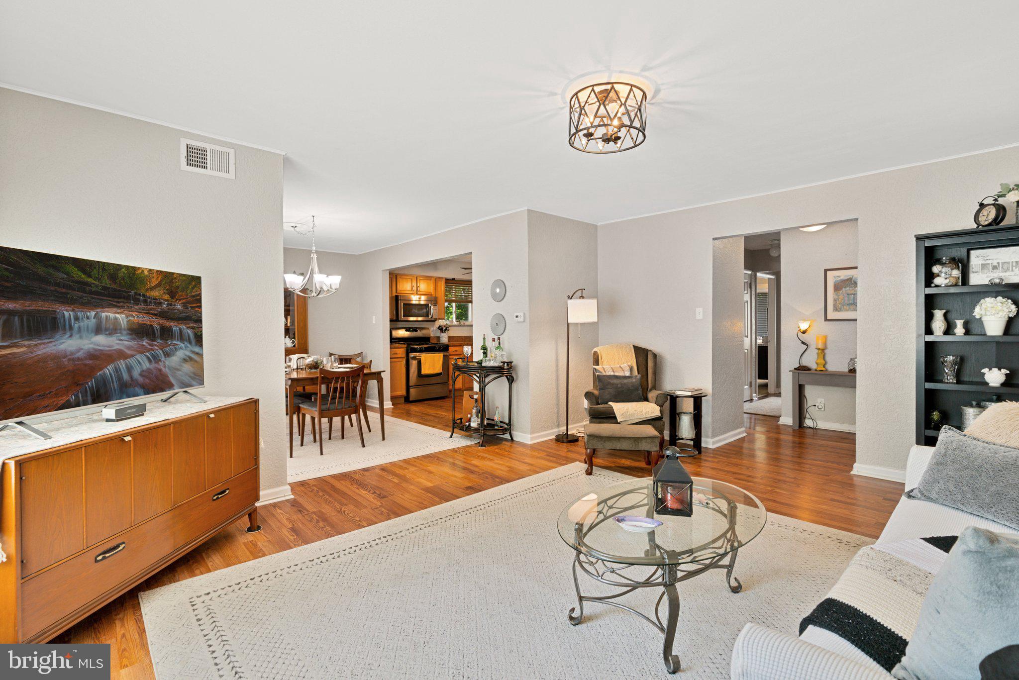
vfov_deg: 73.8
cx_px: 510
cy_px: 340
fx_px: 453
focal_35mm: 16
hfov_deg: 96.7
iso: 400
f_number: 9
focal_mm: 16
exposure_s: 1
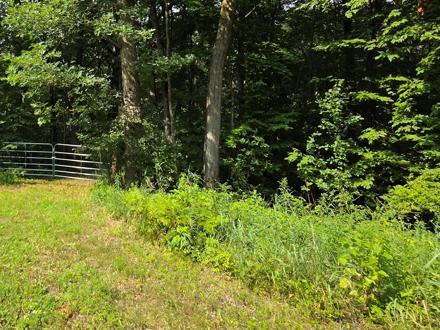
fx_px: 343
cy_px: 79
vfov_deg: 49.2
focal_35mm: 27
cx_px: 75
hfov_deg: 59.0
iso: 40
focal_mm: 2.2
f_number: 1.9
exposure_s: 1/1117
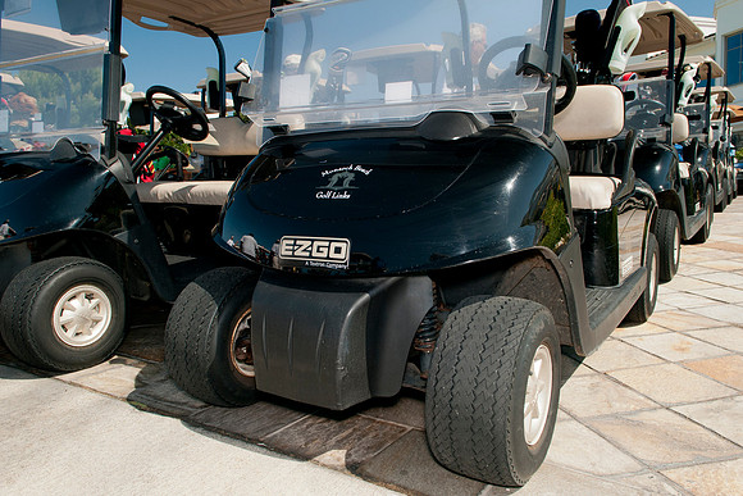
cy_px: 248
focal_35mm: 27
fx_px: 555
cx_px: 374
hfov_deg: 67.6
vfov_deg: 48.1
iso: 200
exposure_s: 1/200
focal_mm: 17
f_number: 7.1
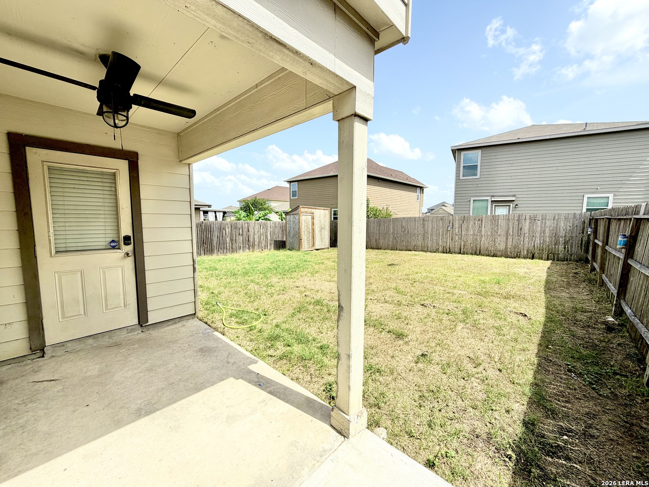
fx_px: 262
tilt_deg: -4.7
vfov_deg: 85.7
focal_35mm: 14
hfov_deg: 102.1
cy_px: 244
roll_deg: -0.5
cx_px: 324
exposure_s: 1/853
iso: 20
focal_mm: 2.22
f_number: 2.2
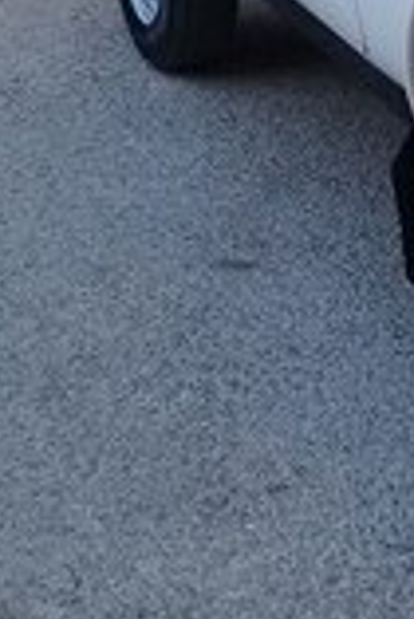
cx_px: 647
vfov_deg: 18.9
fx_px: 1755
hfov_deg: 12.7
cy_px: -130
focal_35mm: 102
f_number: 2.2
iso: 50
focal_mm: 3.3
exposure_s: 1/280
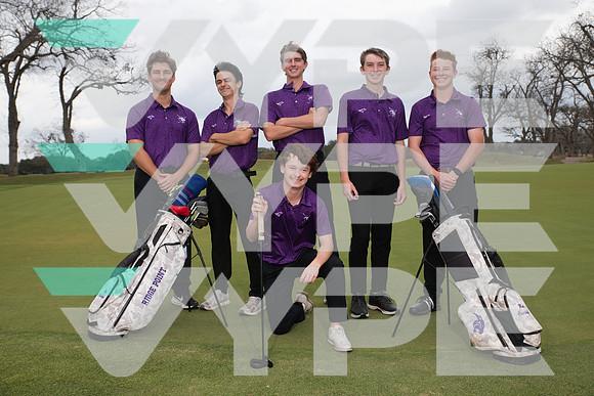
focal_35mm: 38
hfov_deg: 50.7
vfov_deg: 35.1
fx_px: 627
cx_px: 297
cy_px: 198
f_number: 6.3
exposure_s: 1/320
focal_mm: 38
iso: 80
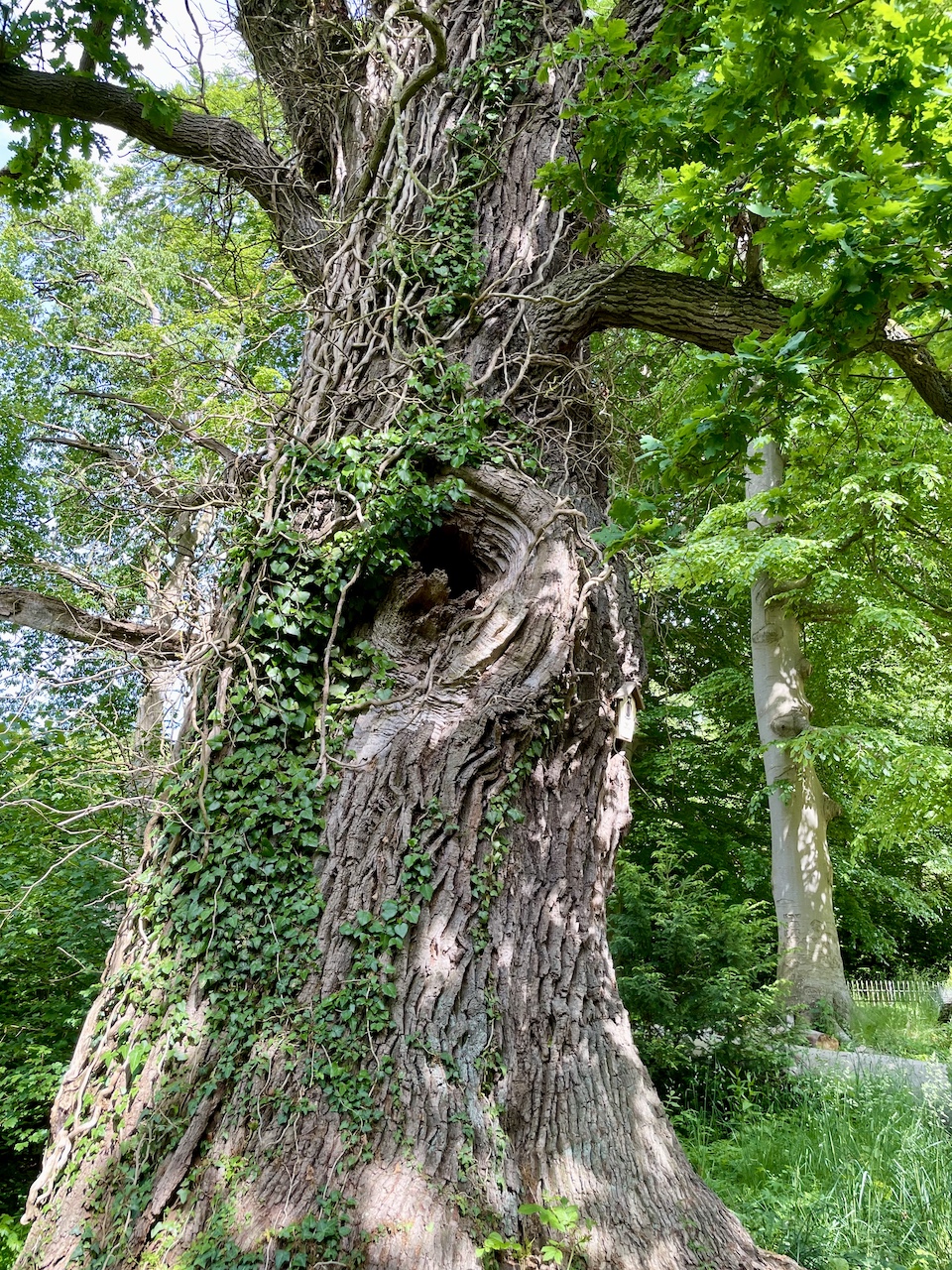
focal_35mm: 26
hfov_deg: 53.1
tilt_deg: +19.5
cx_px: 476
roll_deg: -0.1
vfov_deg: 67.3
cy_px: 635
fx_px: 953
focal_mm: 4.2
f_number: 1.6
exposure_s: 1/240
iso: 32
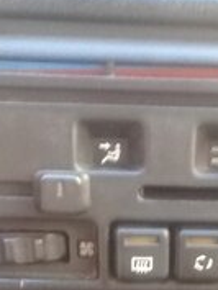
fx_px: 730
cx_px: 174
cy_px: 396
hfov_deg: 16.9
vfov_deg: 20.2
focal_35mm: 87
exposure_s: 1/17
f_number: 2.2
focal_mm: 3.3
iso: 200
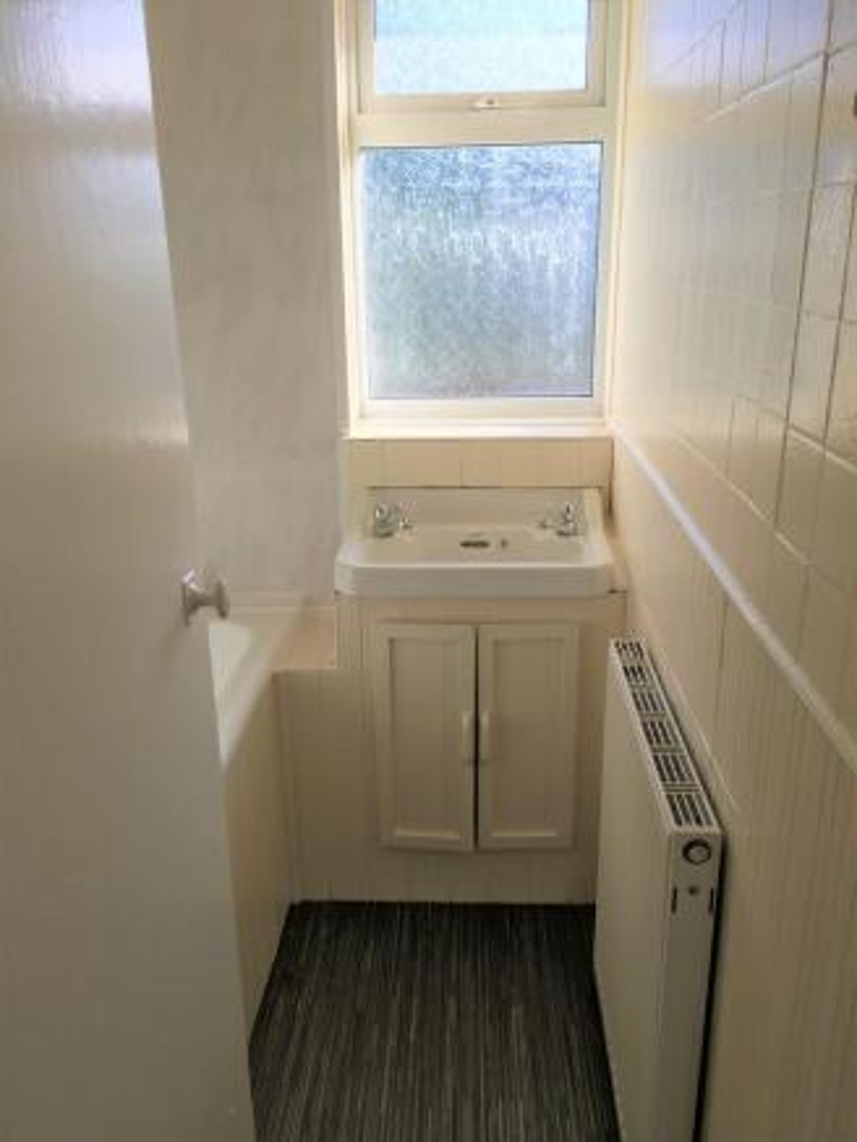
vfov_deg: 61.6
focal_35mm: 29
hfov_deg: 48.2
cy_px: 571
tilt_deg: -17.7
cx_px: 428
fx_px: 957
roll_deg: +2.1
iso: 25
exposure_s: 1/234
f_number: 2.2
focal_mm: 4.15
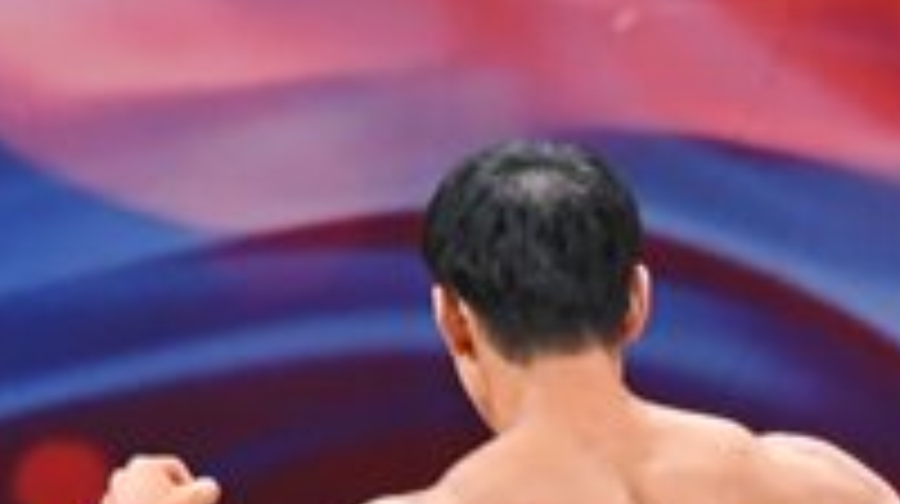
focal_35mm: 975
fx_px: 23243
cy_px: 1084
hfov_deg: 2.2
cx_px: 767
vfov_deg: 1.2
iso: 3200
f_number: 5.6
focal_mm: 160
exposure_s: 1/400
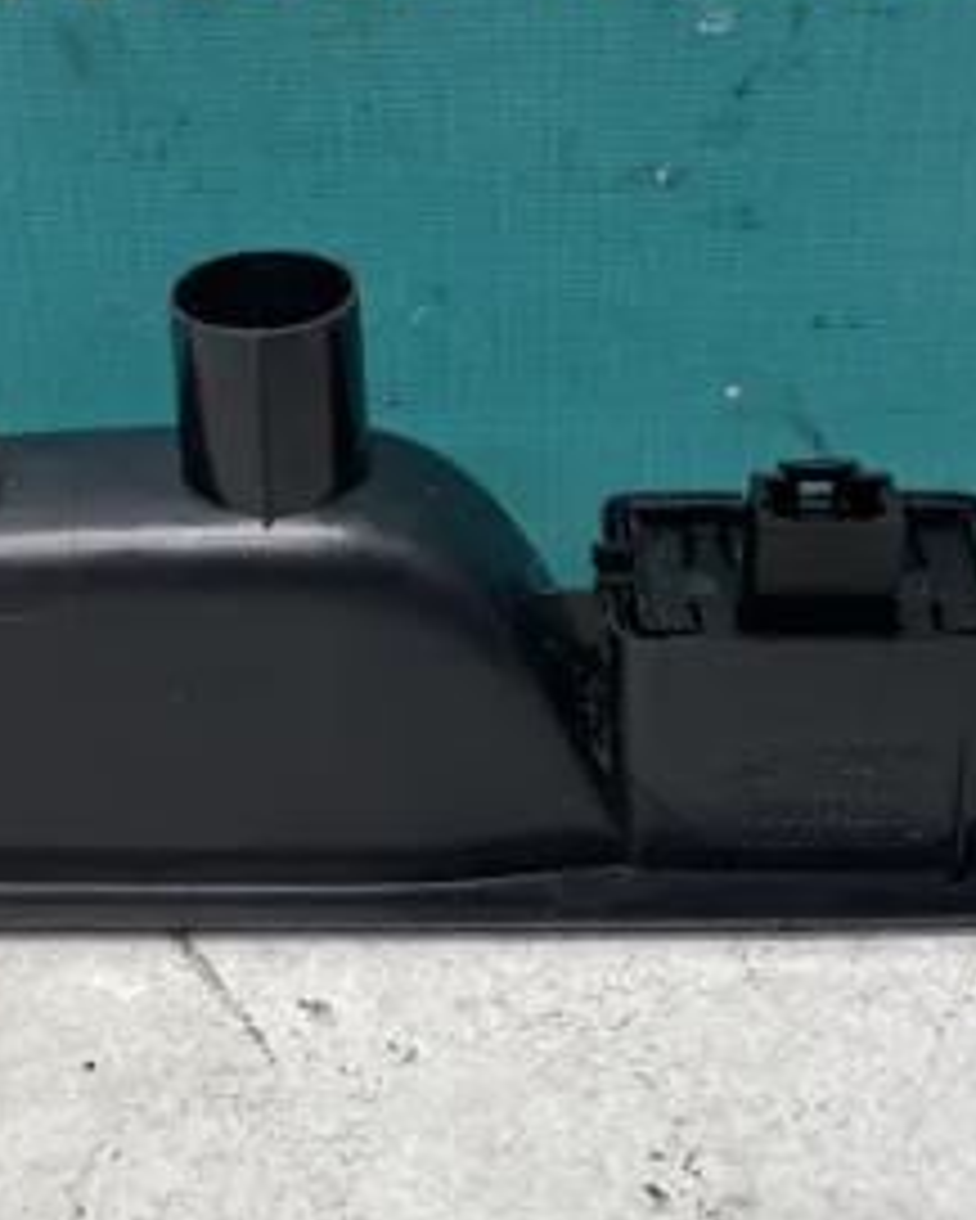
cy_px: 450
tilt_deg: -28.4
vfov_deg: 31.3
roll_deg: +2.0
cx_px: 454
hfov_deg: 25.4
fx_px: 2165
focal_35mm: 60
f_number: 1.6
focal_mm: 4.2
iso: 100
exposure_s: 1/100
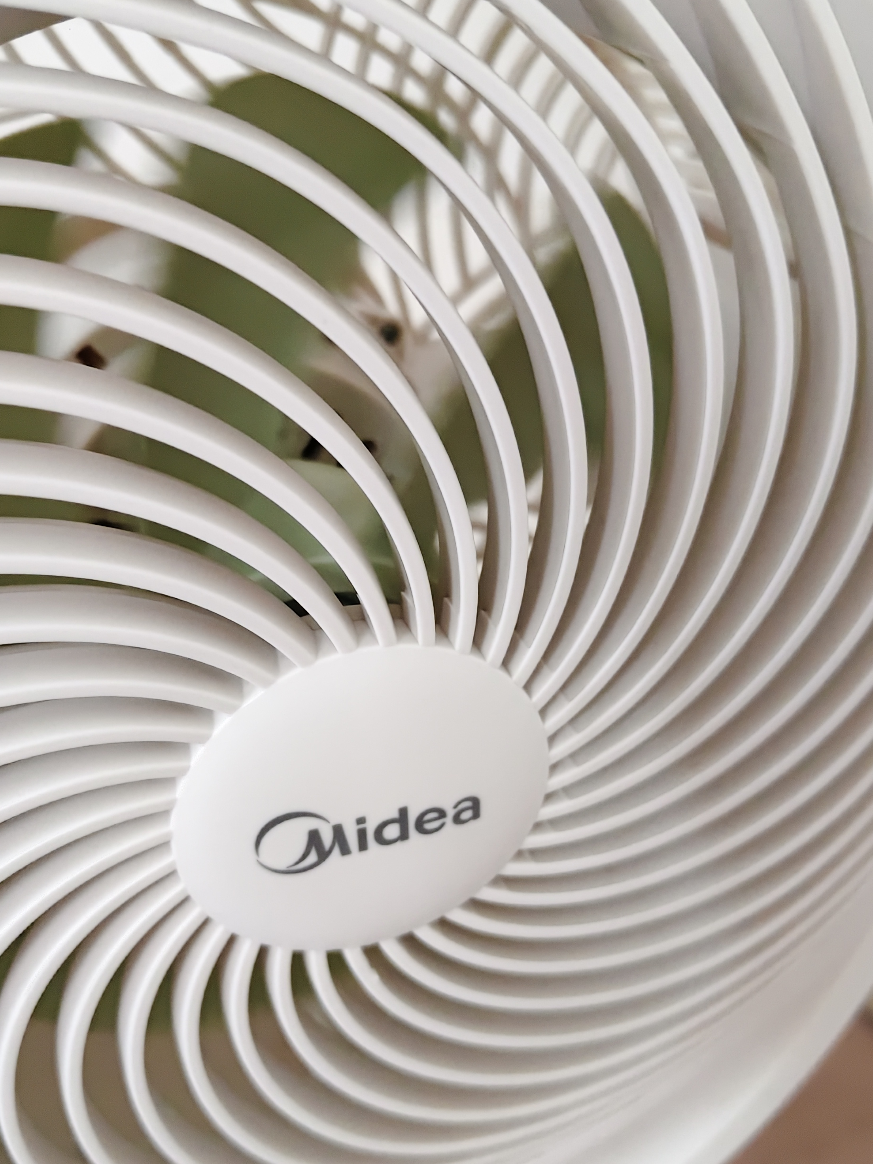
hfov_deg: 44.1
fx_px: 1076
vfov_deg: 56.8
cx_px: 414
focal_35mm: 32
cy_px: 624
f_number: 1.88
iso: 3500
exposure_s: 1/364
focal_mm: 5.56
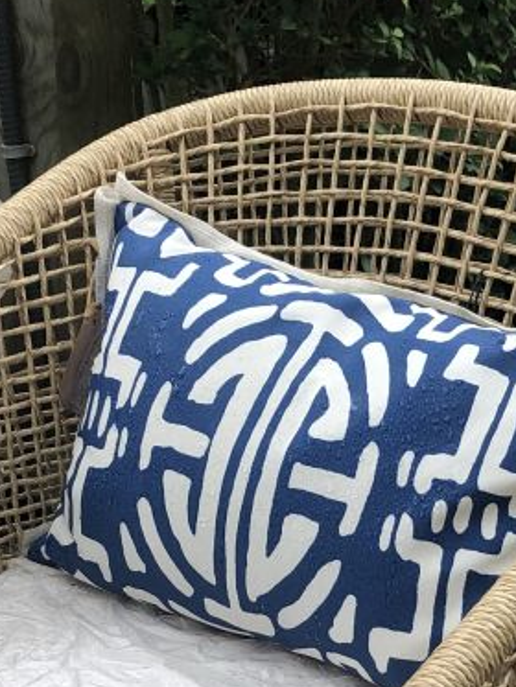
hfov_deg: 16.3
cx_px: 405
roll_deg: -2.9
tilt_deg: -31.9
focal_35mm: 90
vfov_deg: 21.0
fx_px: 1788
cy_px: 696
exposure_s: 1/422
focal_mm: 3.99
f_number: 1.8
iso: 20
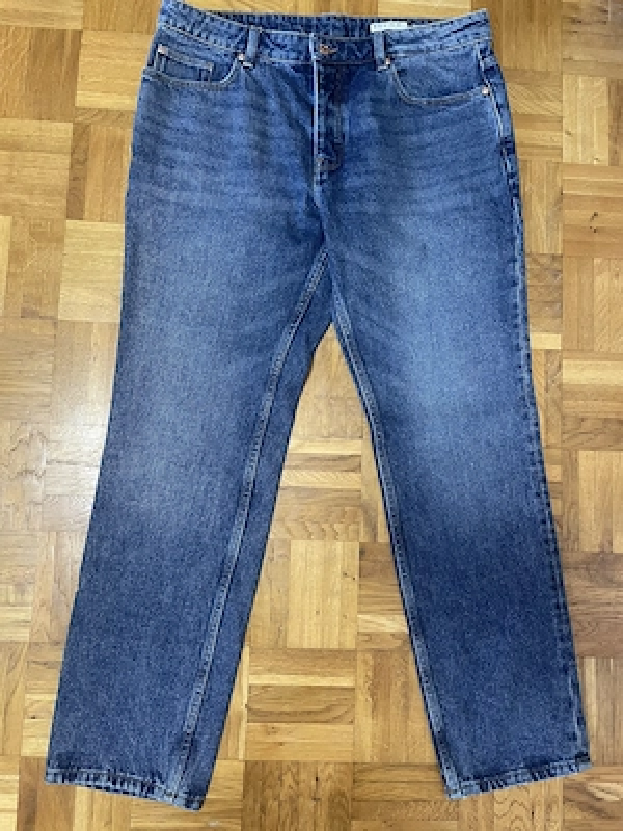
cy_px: 416
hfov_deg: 53.1
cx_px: 312
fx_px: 624
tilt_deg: -82.8
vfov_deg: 67.3
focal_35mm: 26
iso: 320
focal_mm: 4.2
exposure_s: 1/60
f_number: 1.6
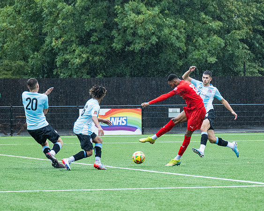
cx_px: 174
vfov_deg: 7.0
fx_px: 1718
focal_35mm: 220
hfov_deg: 8.8
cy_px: 99
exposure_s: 1/1600
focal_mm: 99
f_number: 4
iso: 1000
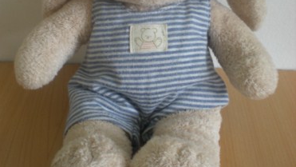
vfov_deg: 20.6
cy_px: 46
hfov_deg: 36.0
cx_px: 141
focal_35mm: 58
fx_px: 455
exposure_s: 1/21.5
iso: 64
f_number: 3.1
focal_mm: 6.3
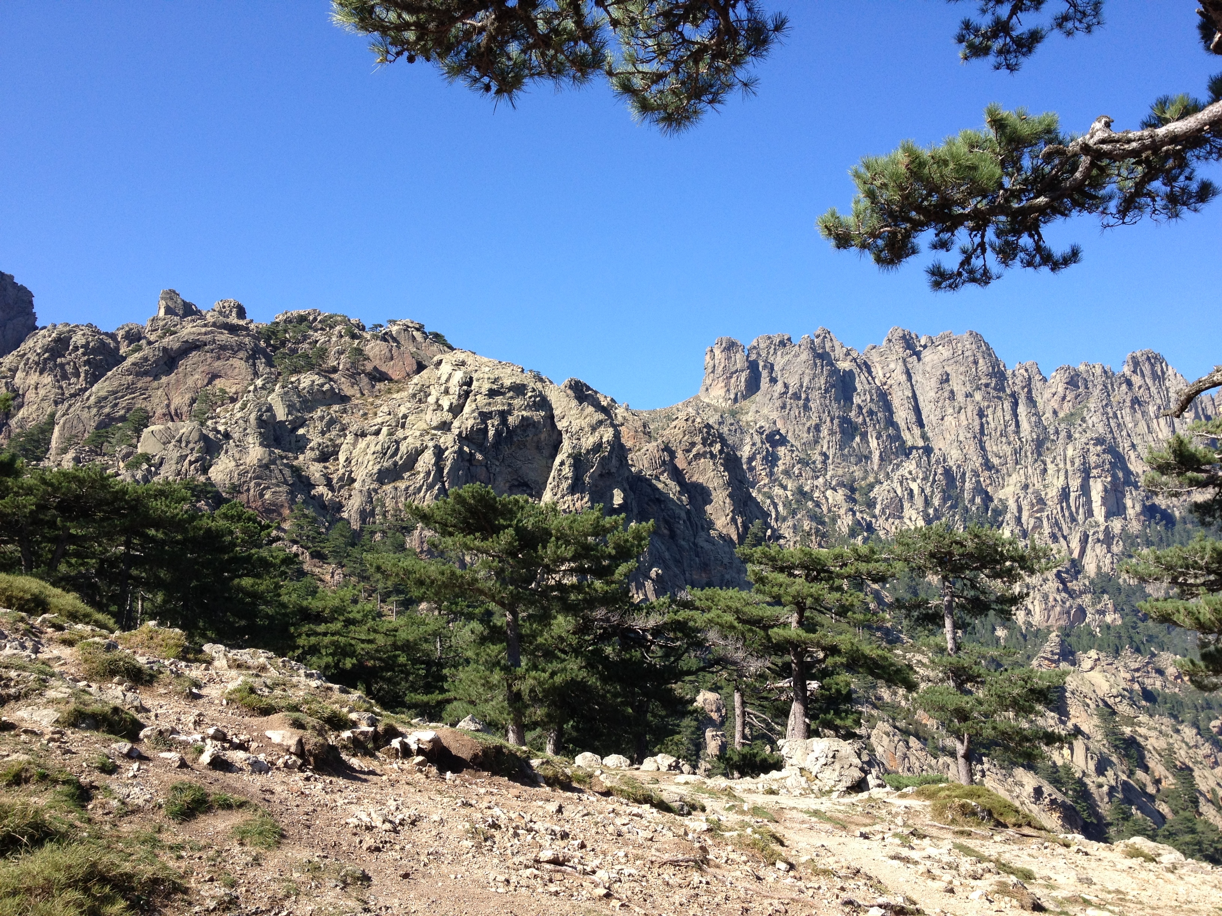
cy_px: 458
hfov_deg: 52.6
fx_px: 1236
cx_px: 611
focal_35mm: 35
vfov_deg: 40.7
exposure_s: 1/812
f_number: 2.4
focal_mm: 4.28
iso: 64
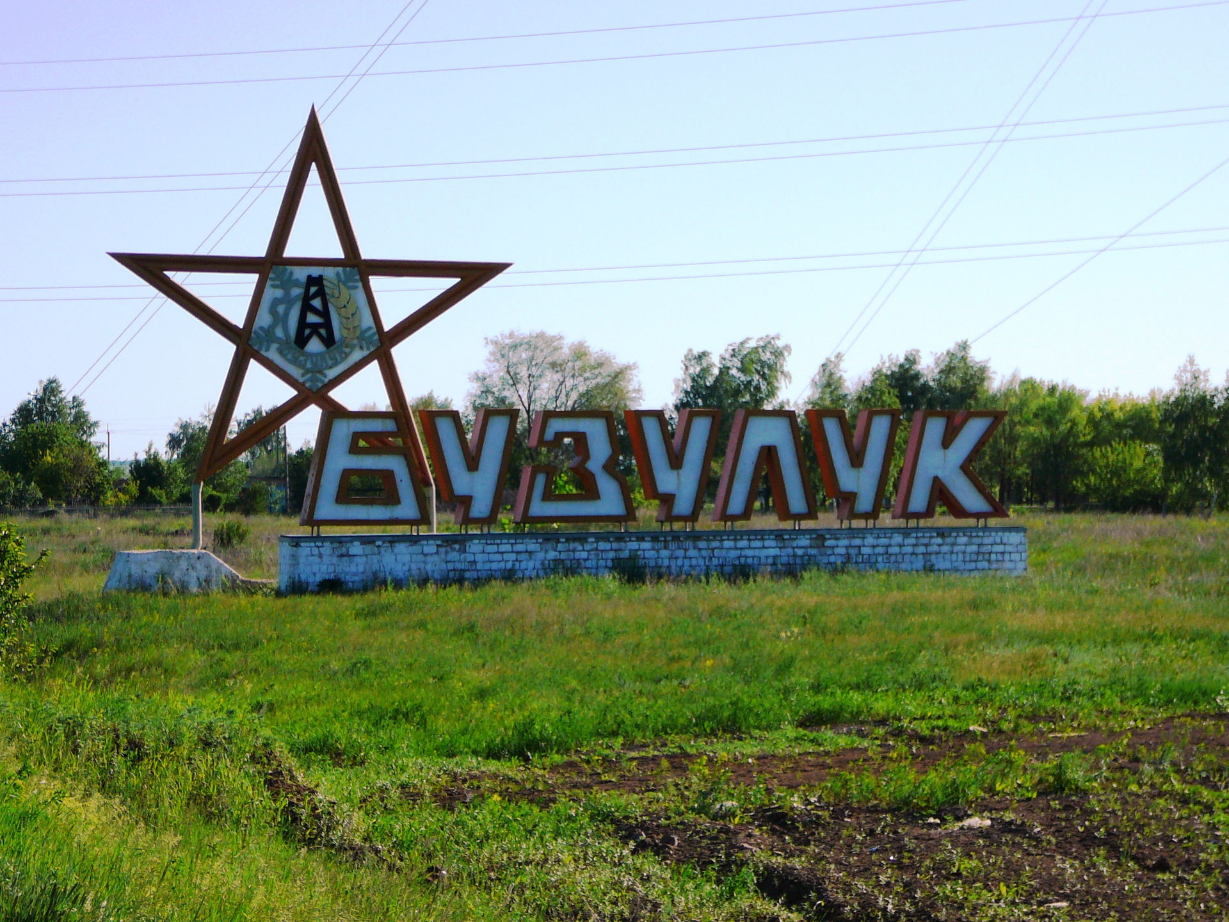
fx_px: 3728
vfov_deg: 14.1
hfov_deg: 18.7
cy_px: 461
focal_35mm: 105
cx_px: 614
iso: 80
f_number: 3.9
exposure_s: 1/800
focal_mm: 15.6
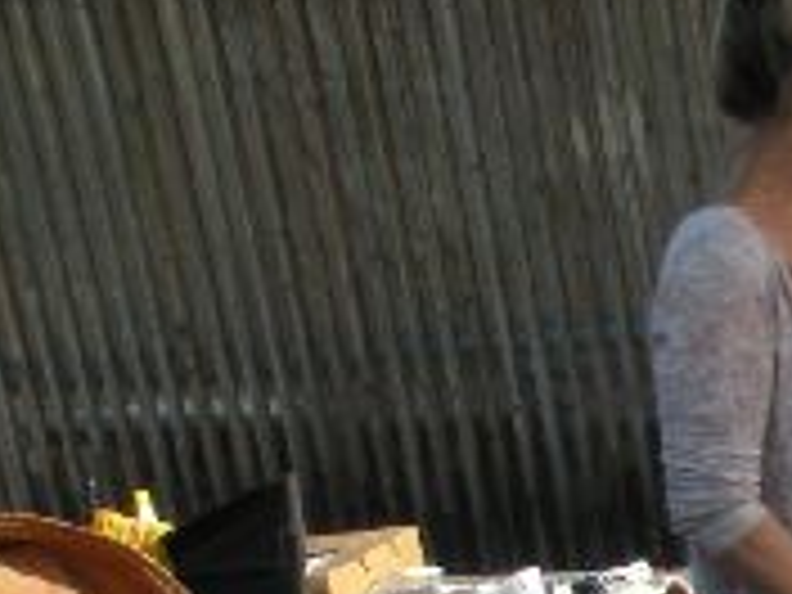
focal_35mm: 123
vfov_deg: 11.1
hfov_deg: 13.0
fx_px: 2814
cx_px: 1768
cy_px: 1107
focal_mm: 4.7
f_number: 7.1
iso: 100
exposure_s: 1/125
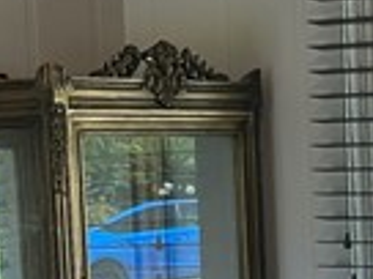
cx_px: 362
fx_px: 1950
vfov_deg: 8.1
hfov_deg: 10.8
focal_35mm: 181
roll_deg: +1.5
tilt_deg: -5.1
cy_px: 353
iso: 100
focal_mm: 6.86
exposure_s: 1/166
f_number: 1.78
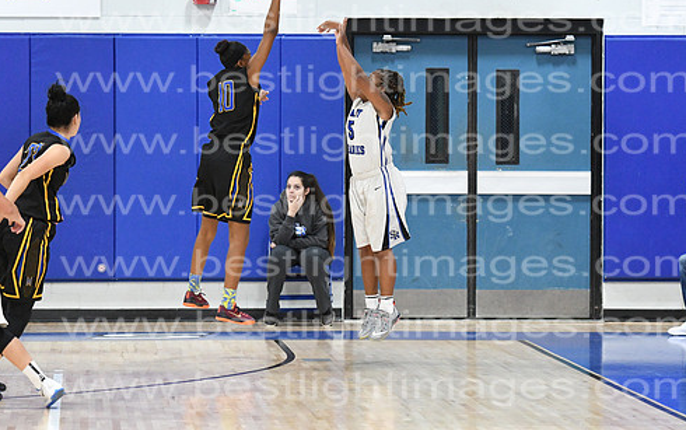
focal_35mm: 217
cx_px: 378
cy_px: 174
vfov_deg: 6.1
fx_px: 4060
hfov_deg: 9.7
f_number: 3.2
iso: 5000
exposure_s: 1/640
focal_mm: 120
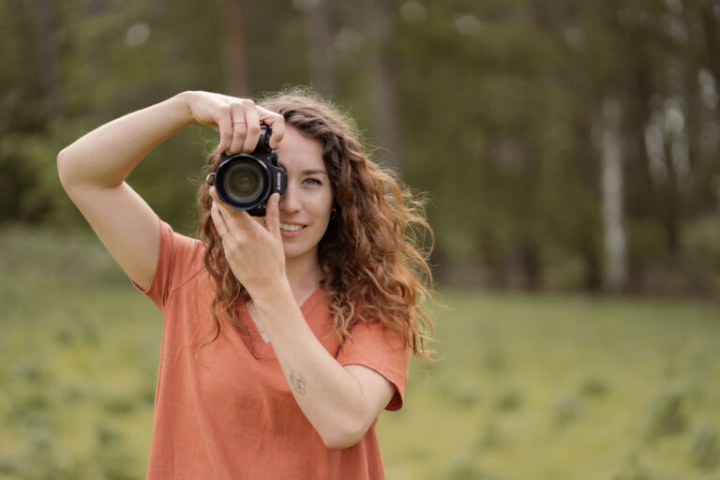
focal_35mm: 87
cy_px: 240
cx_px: 360
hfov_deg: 23.4
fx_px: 1738
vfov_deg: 15.7
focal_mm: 85
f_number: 1.8
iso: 100
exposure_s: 1/1600
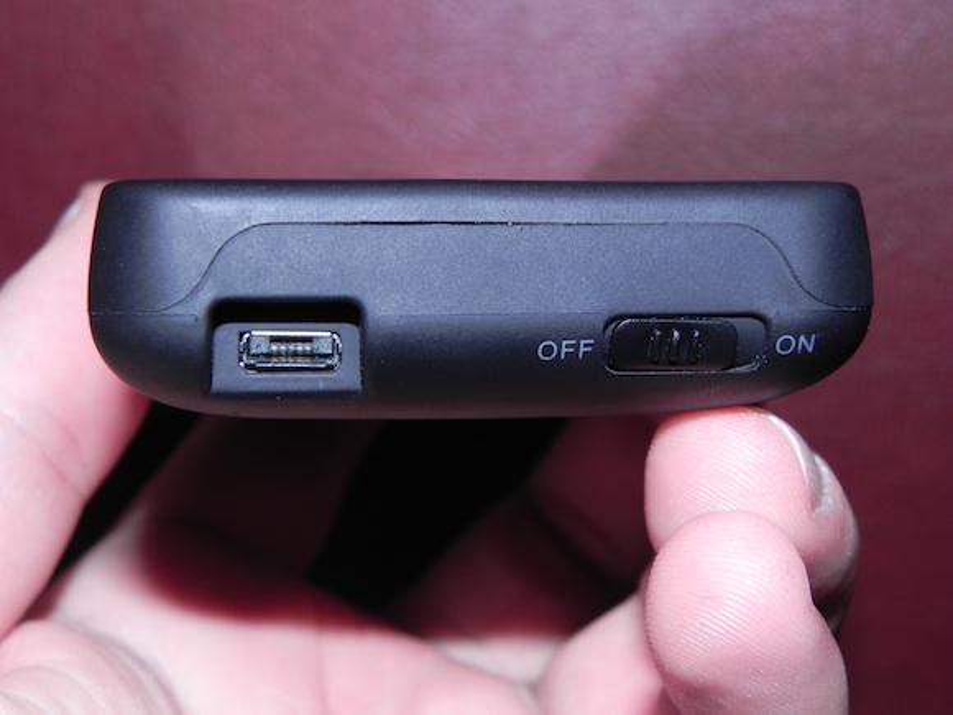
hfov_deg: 33.2
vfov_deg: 25.2
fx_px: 1597
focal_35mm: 58
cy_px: 358
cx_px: 476
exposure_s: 1/125
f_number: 4
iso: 160
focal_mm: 10.3
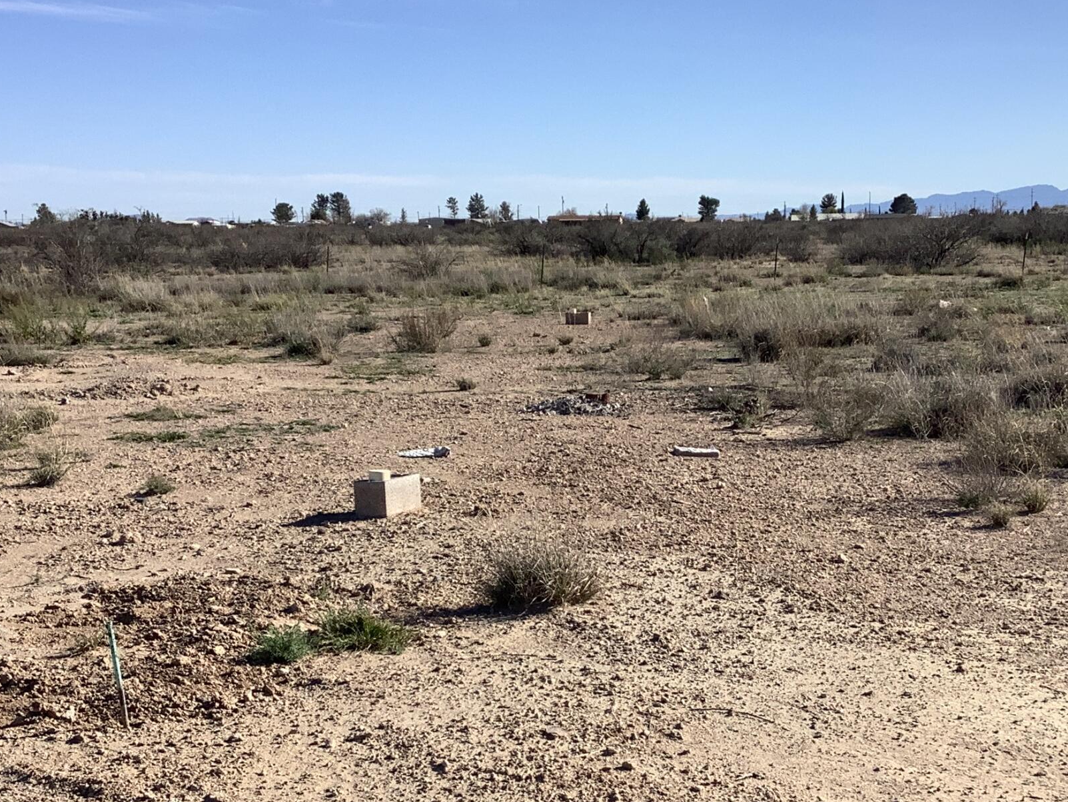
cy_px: 533
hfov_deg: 33.2
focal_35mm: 58
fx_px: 1790
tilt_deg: -12.2
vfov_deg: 25.1
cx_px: 607
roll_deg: +0.8
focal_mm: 3.3
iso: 25
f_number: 2.4
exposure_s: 1/1698
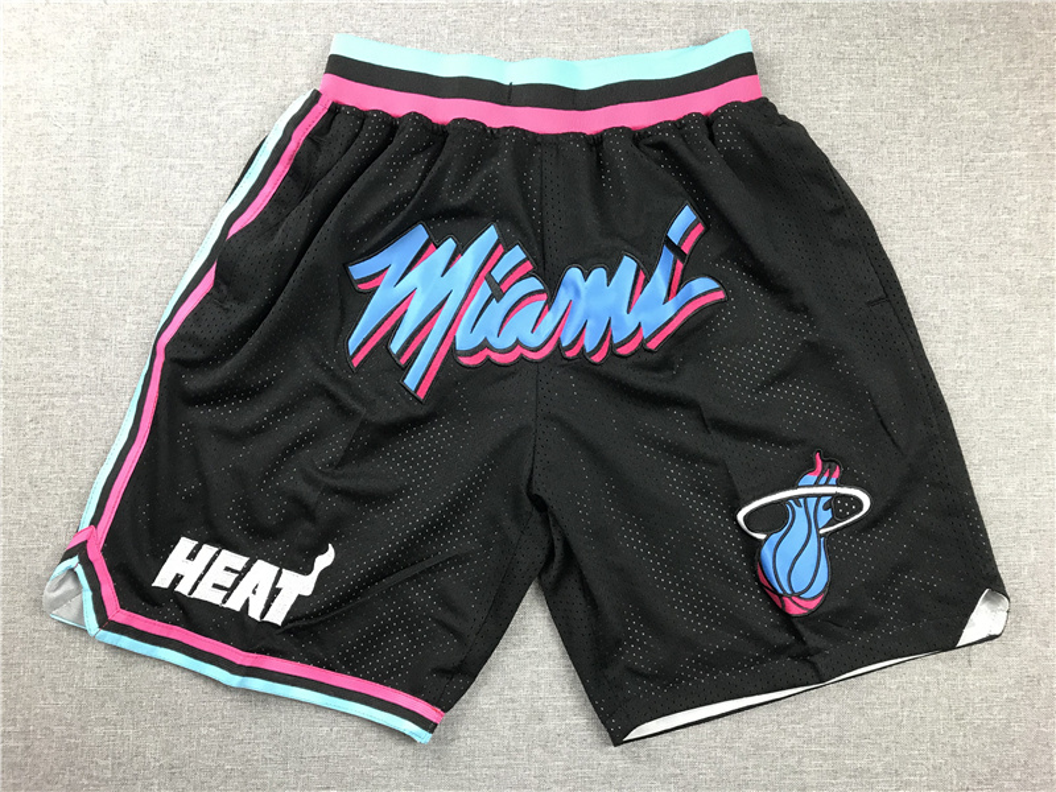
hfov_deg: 63.4
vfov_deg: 49.7
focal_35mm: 28
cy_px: 396
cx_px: 528
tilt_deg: -86.3
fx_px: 854
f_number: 1.8
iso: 32
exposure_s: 1/25
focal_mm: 3.99
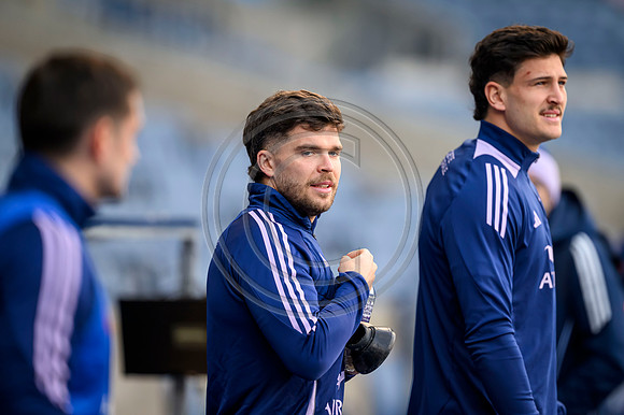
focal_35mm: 443
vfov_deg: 3.1
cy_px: 185
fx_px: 7674
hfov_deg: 4.7
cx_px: 345
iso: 1250
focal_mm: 400
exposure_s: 1/1250
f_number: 3.2
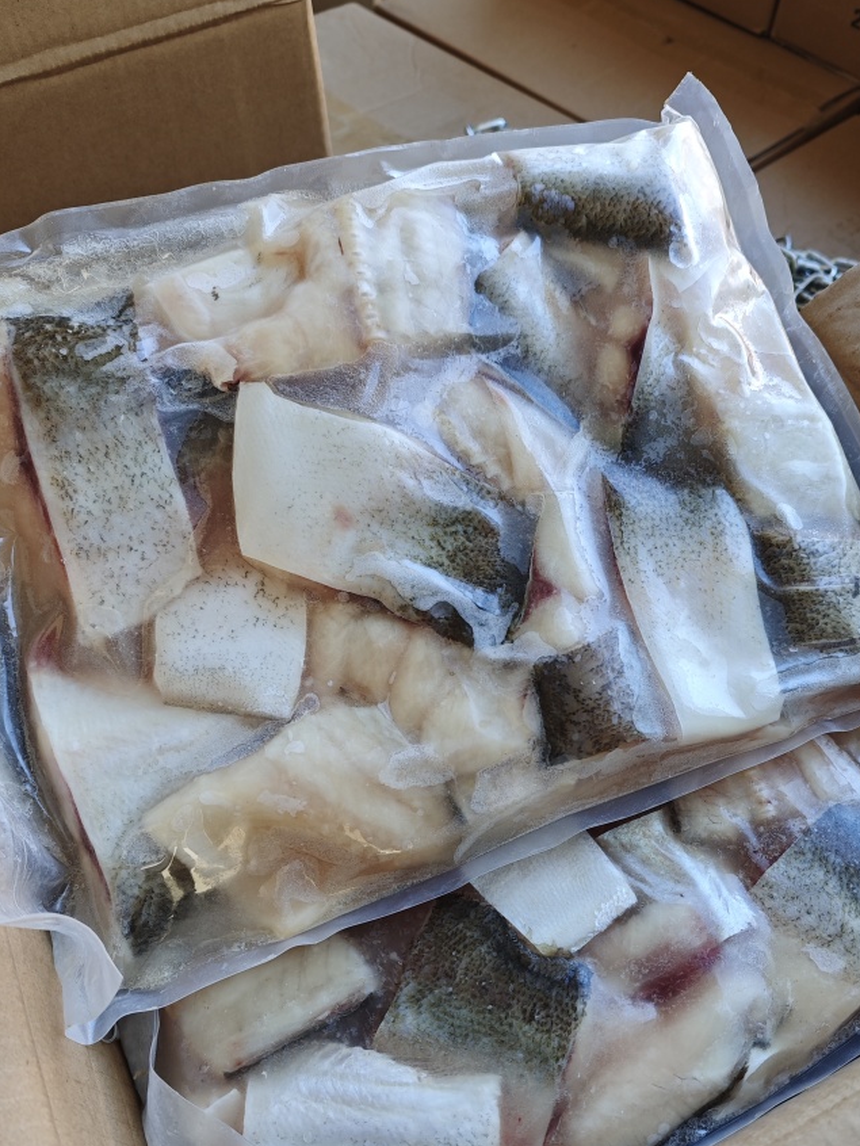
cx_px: 496
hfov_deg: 48.1
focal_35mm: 29
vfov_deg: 61.3
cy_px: 660
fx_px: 960
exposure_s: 1/100
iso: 50
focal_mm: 6.55
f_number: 1.6
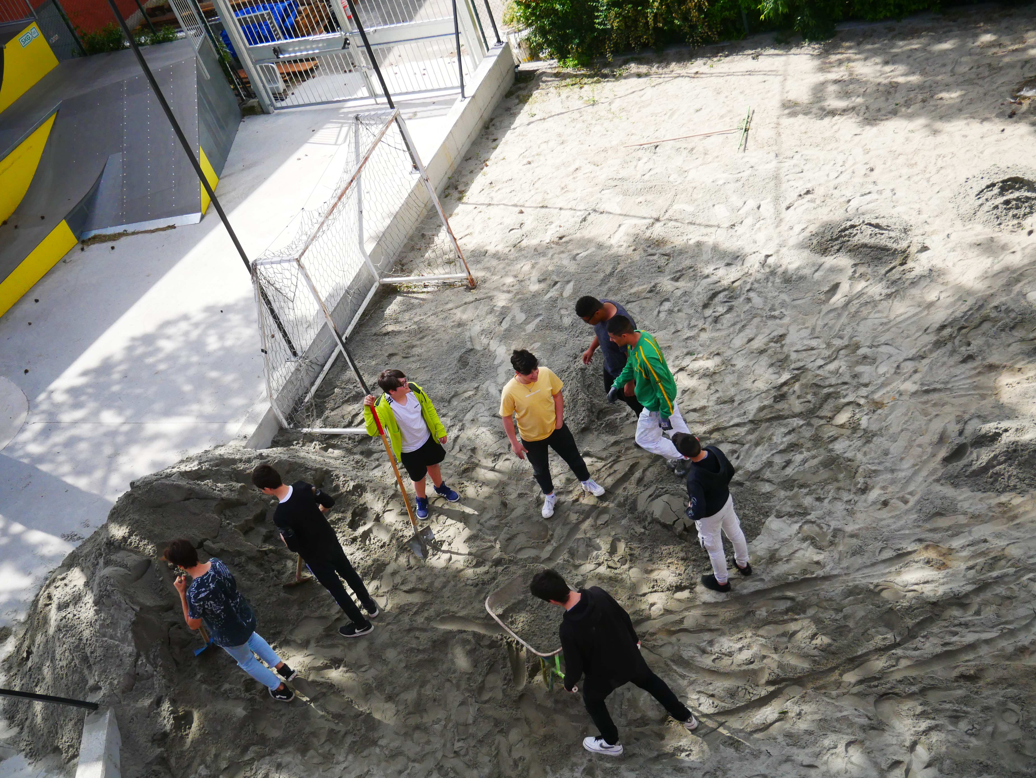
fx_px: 1198
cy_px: 389
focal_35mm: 40
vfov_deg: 36.0
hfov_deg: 46.8
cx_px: 518
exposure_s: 1/2500
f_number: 4.1
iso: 800
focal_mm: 20
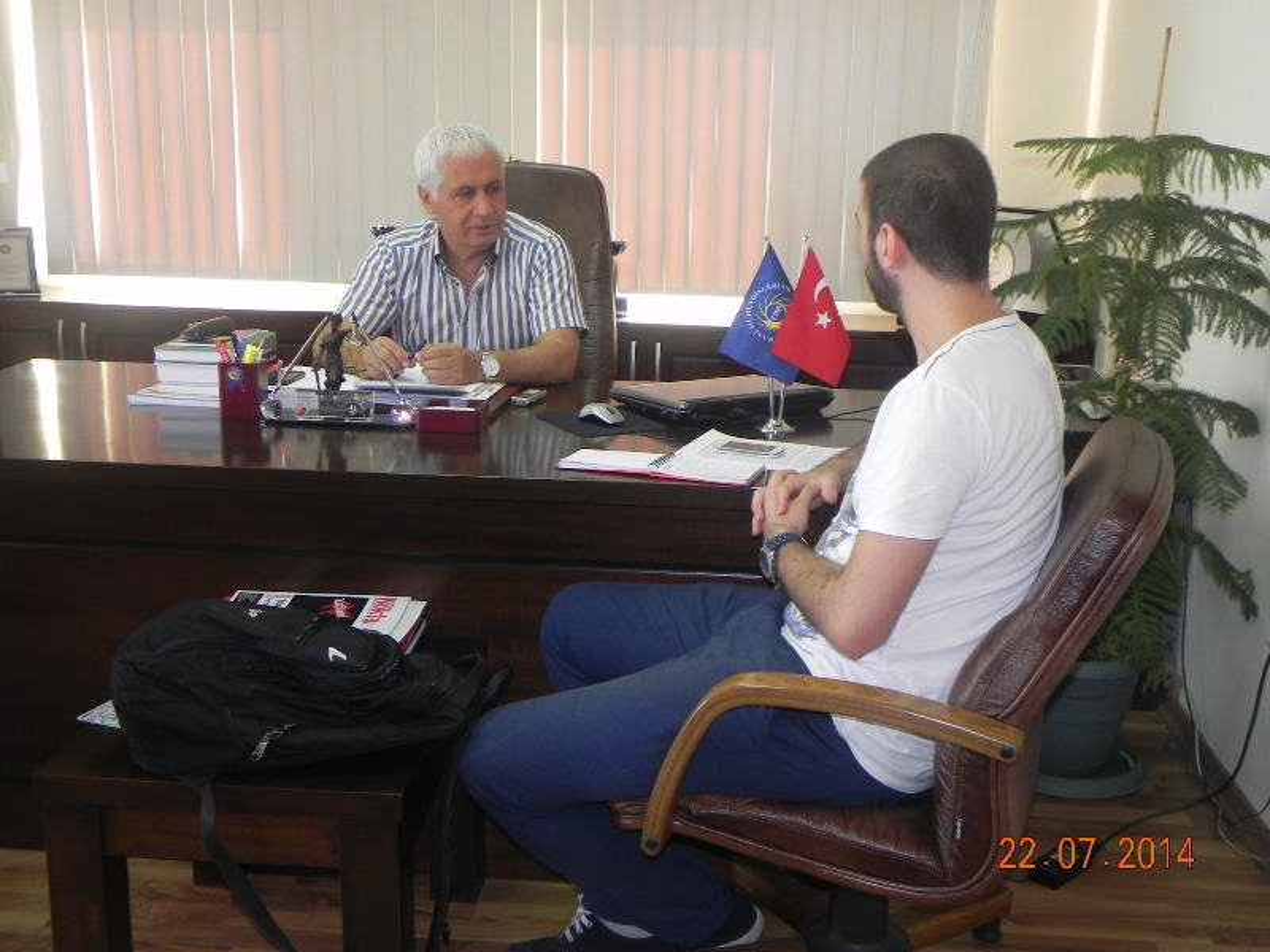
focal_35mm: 41
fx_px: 1504
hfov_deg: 45.8
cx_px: 635
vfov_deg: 35.1
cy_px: 476
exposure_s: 1/30
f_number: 3.2
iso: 200
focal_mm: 7.3
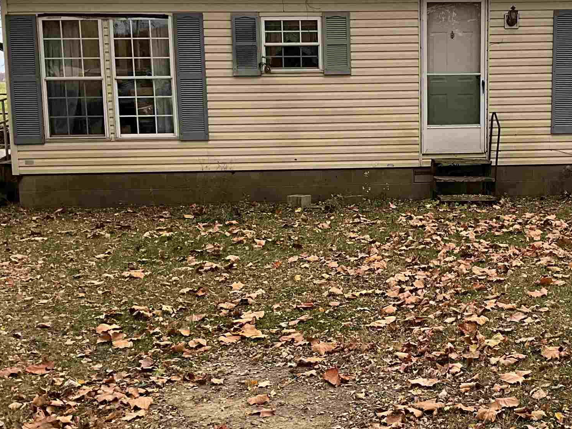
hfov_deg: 31.9
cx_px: 393
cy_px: 225
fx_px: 992
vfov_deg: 24.4
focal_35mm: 60
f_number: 1.8
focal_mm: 3
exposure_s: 1/97
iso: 64
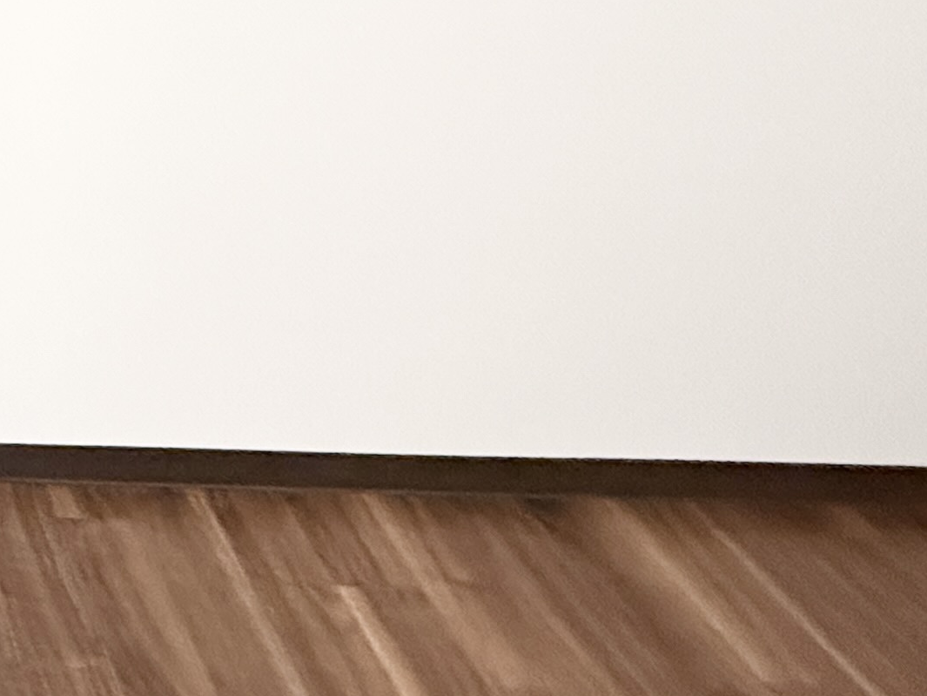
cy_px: -110
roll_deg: +1.7
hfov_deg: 27.0
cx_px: -422
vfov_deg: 25.1
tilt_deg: -17.7
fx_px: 1419
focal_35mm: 53
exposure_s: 1/60
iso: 800
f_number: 2.2
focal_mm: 2.22
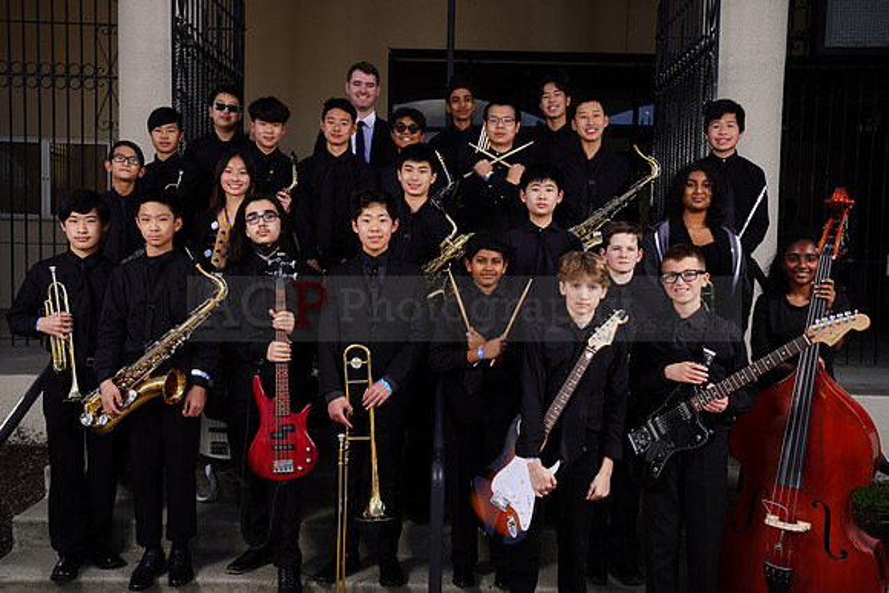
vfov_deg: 37.9
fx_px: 864
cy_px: 296
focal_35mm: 35
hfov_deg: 54.4
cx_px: 444
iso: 100
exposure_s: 1/200
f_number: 8
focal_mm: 35
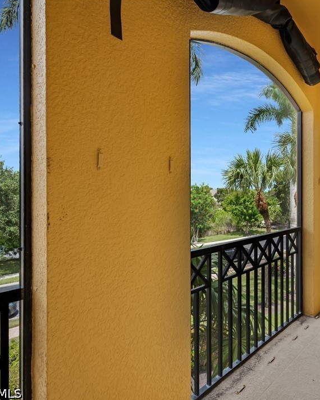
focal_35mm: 23
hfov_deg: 56.1
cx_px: 260
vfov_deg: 72.6
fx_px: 272
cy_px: 199
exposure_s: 1/250
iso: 100
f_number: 8
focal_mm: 16
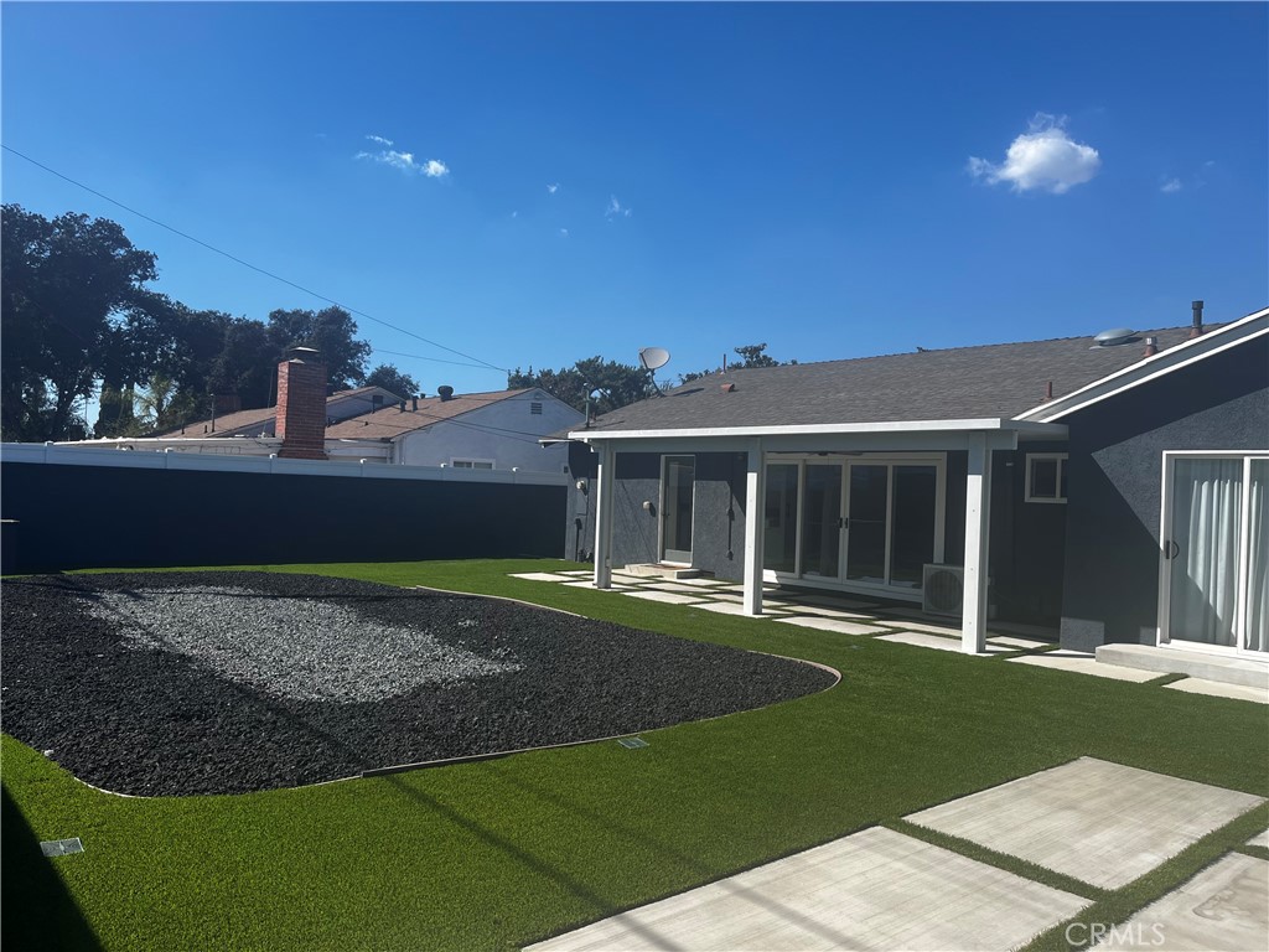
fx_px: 953
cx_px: 634
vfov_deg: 53.1
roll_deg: -1.7
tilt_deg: +0.5
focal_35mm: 26
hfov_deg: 67.3
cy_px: 476
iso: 50
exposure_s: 1/3049
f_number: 1.6
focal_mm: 5.1
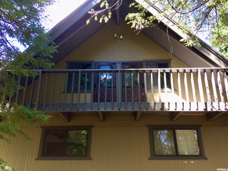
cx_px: 114
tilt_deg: +24.6
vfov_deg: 48.2
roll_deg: -1.1
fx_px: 191
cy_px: 86
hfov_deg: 61.7
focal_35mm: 29
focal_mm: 4.15
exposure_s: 1/120
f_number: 2.2
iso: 40
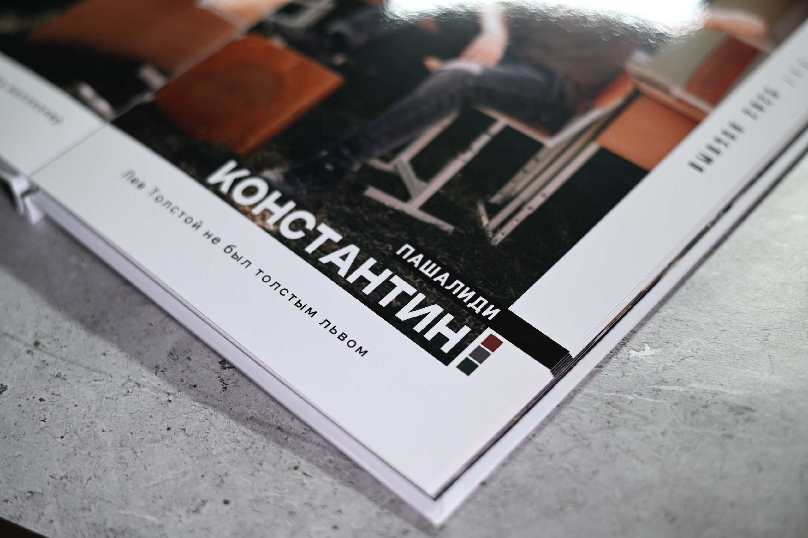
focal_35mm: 50
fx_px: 1121
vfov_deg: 27.0
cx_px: 404
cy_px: 269
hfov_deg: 39.6
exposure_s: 1/200
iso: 1000
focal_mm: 50
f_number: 2.8
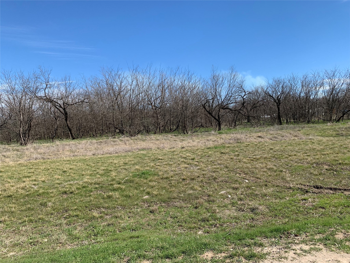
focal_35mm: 26
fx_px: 263
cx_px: 175
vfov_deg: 53.1
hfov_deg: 67.3
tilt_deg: +0.6
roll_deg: +2.7
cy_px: 132
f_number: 1.8
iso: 25
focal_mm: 4.25
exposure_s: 1/1992
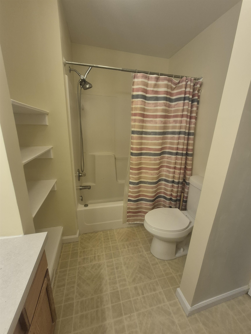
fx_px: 126
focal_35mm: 13
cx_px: 126
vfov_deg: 106.2
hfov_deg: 89.9
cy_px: 167
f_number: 2.2
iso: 160
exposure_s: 1/60
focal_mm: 1.74
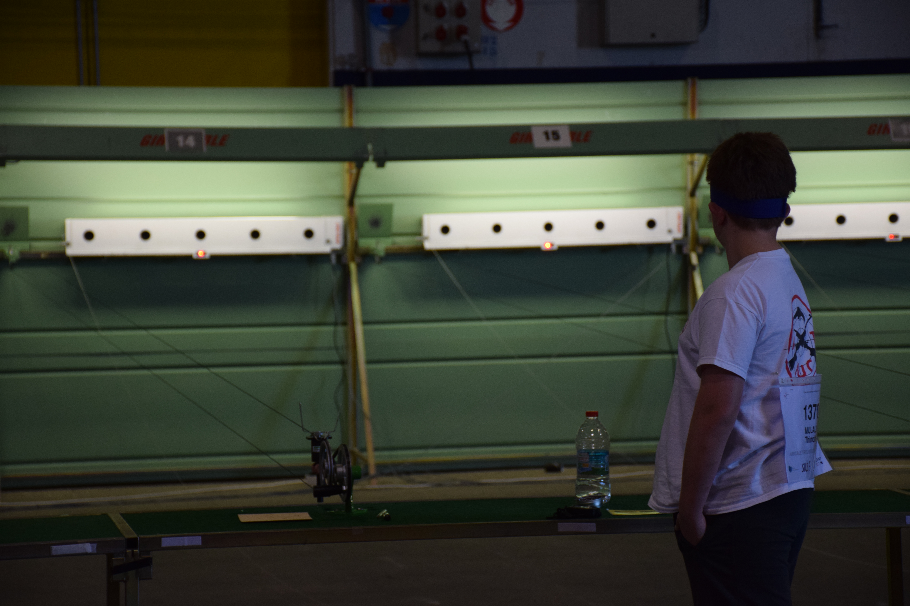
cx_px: 455
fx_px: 3033
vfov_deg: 11.4
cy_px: 303
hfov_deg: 17.1
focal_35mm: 120
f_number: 5.3
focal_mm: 80
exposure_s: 1/200
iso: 800
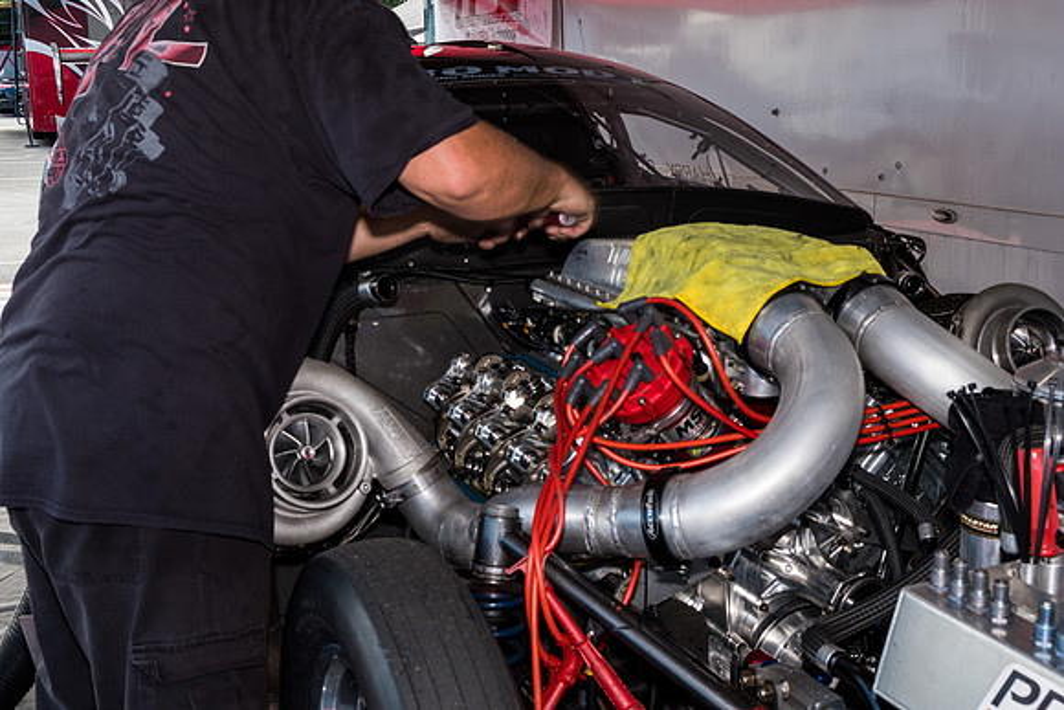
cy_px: 355
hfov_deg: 48.4
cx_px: 532
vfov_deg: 33.4
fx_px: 1182
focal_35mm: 40
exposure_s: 1/80
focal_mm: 26.5
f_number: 9
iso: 400
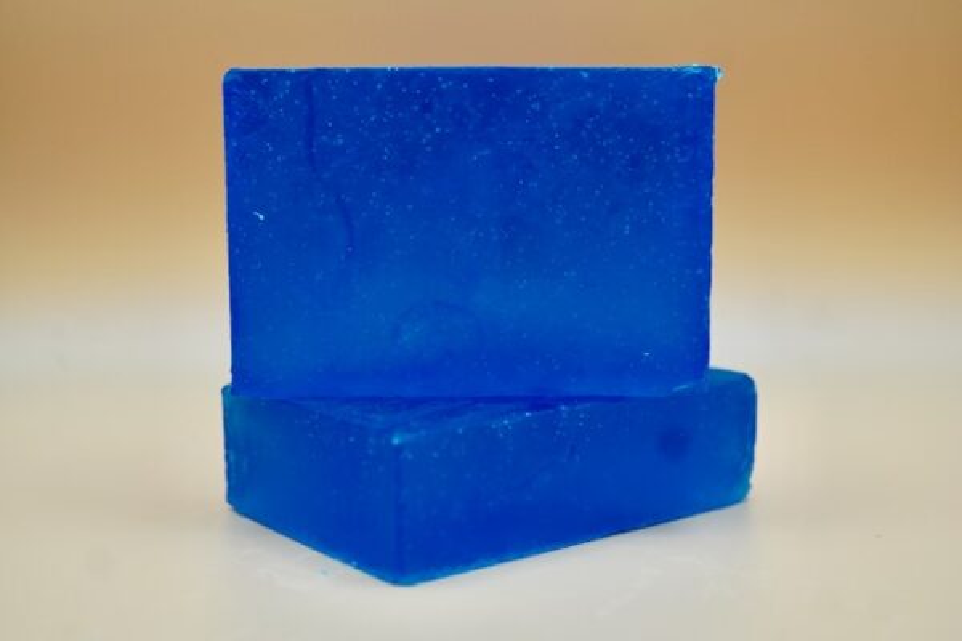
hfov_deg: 43.6
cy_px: 320
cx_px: 481
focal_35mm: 45
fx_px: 1202
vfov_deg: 29.9
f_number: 4.5
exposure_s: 1/80
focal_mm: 30
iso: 100
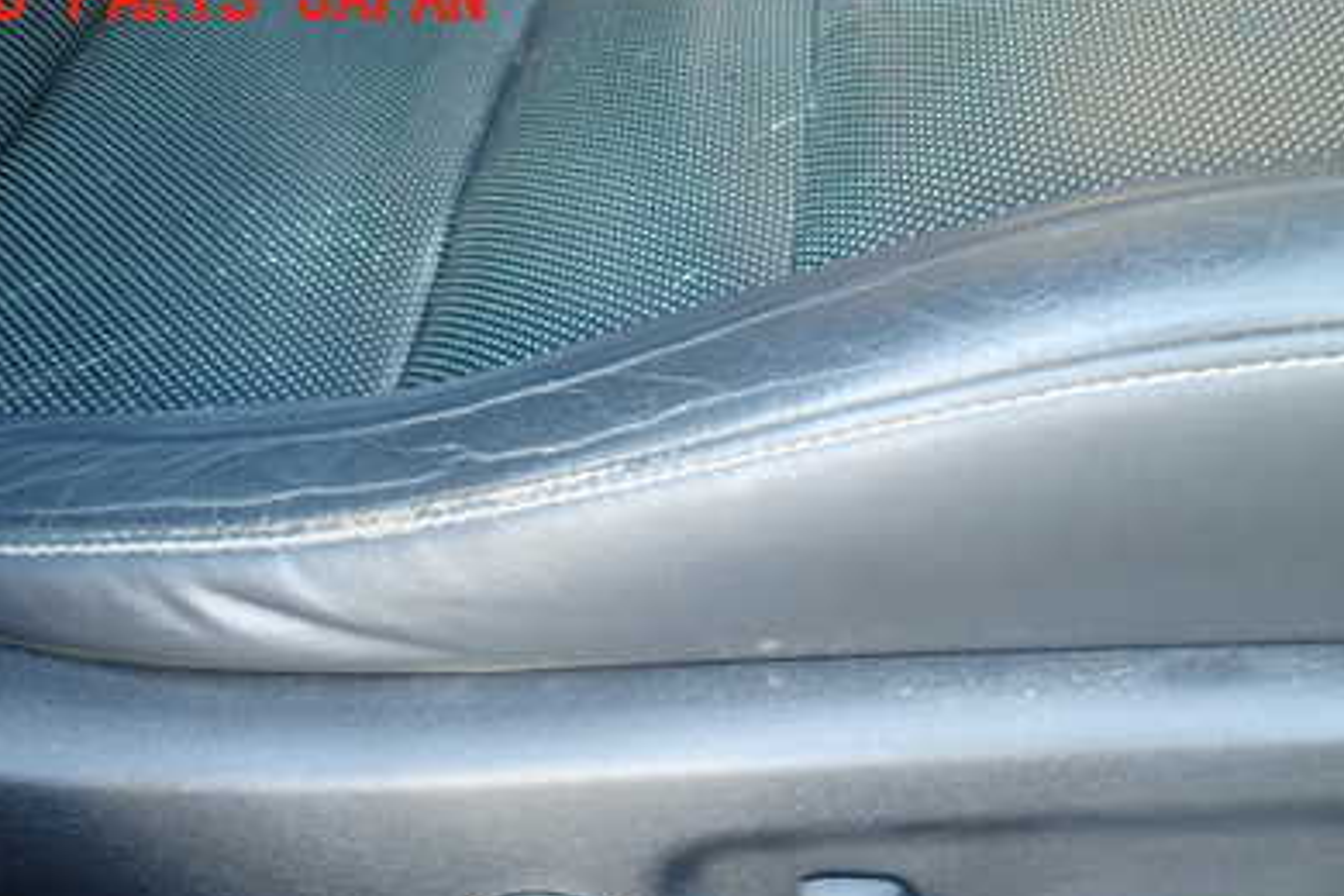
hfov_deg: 47.7
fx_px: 1493
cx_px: 893
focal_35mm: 40
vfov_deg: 32.4
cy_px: 731
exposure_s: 1/40
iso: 200
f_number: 2
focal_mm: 4.5
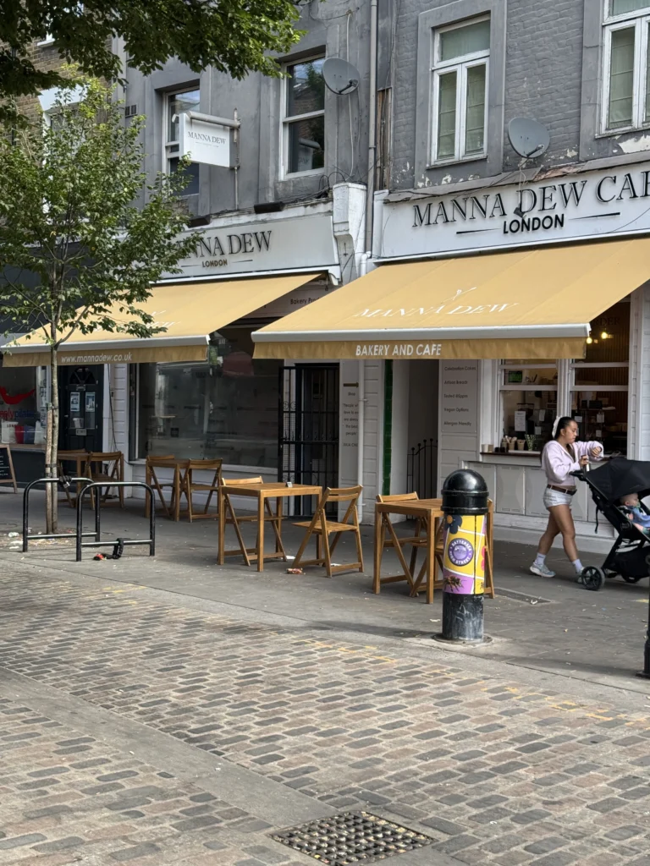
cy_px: 433
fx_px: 1202
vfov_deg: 39.7
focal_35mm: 48
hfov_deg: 30.3
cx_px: 325
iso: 64
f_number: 1.78
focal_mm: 6.76
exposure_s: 1/756
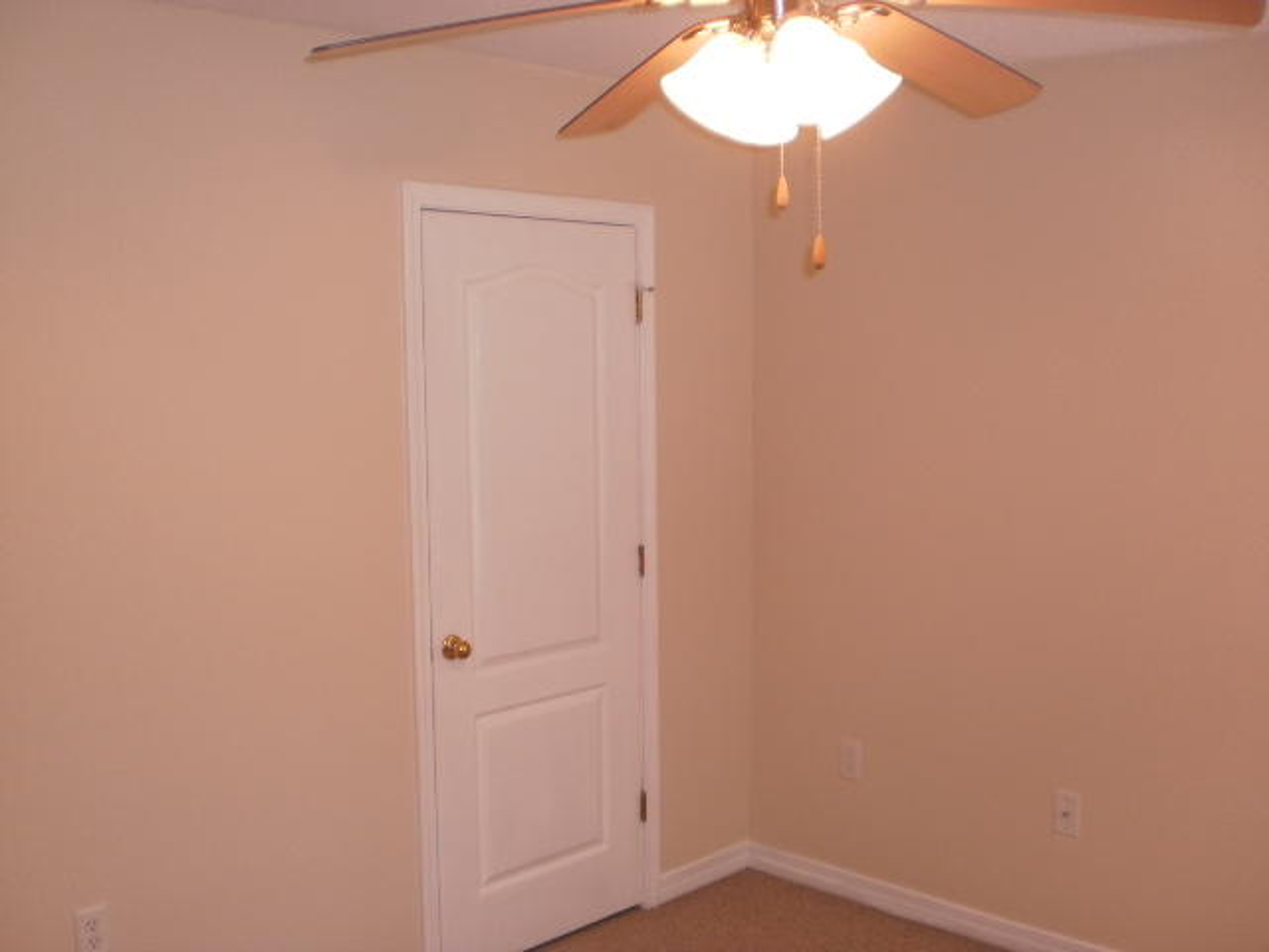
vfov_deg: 39.7
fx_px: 1320
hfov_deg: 51.4
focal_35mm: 36
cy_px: 476
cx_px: 634
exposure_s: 1/30
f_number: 3.1
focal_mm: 6.3
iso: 125
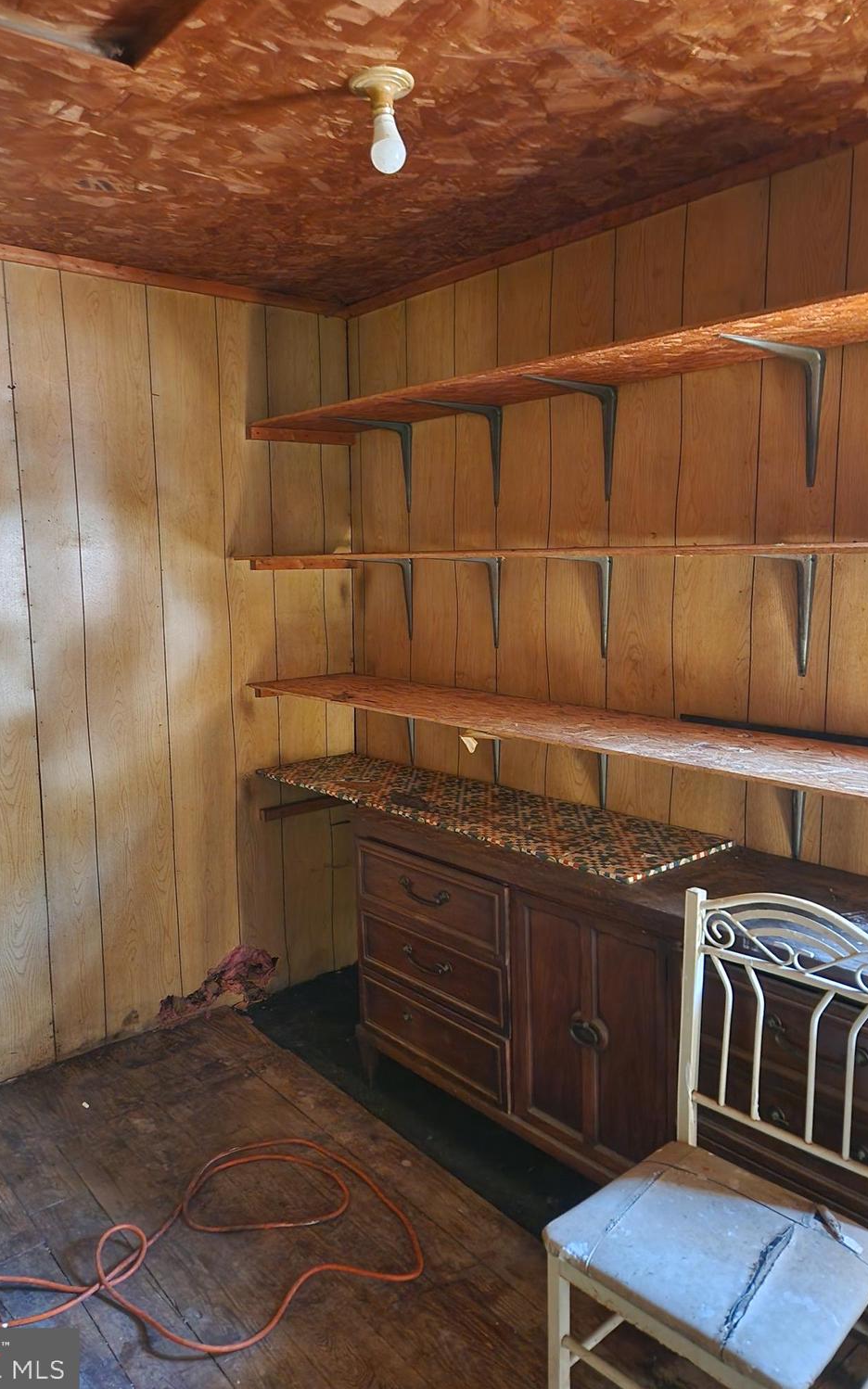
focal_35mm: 25
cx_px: 382
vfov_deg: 72.6
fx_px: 946
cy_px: 692
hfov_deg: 49.2
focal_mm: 5.4
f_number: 1.8
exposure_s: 1/10
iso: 800
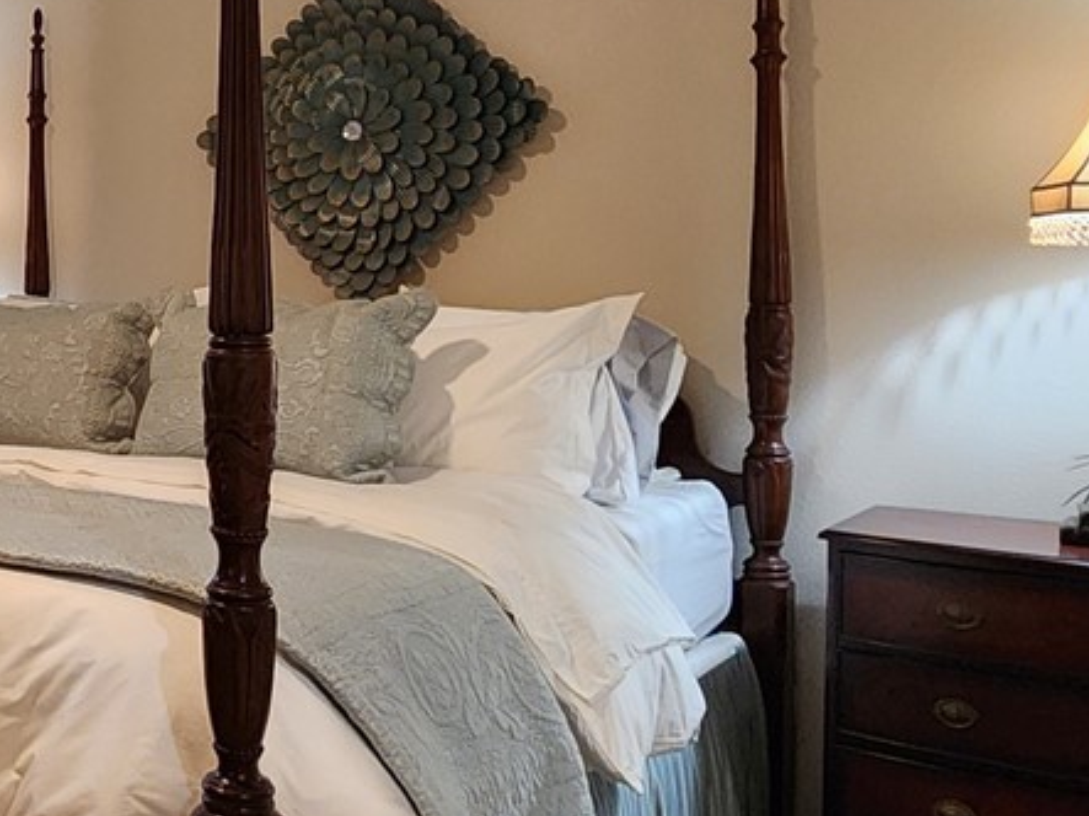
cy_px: 337
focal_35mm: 47
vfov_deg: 30.8
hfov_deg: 33.0
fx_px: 1478
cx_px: -226
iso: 400
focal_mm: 2.2
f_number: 2.2
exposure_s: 1/30
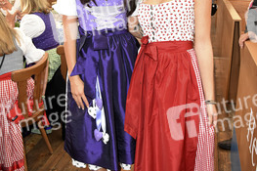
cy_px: 68
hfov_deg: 47.4
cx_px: 128
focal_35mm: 41
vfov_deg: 32.5
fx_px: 293
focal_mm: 18
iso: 1600
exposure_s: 1/160
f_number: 5
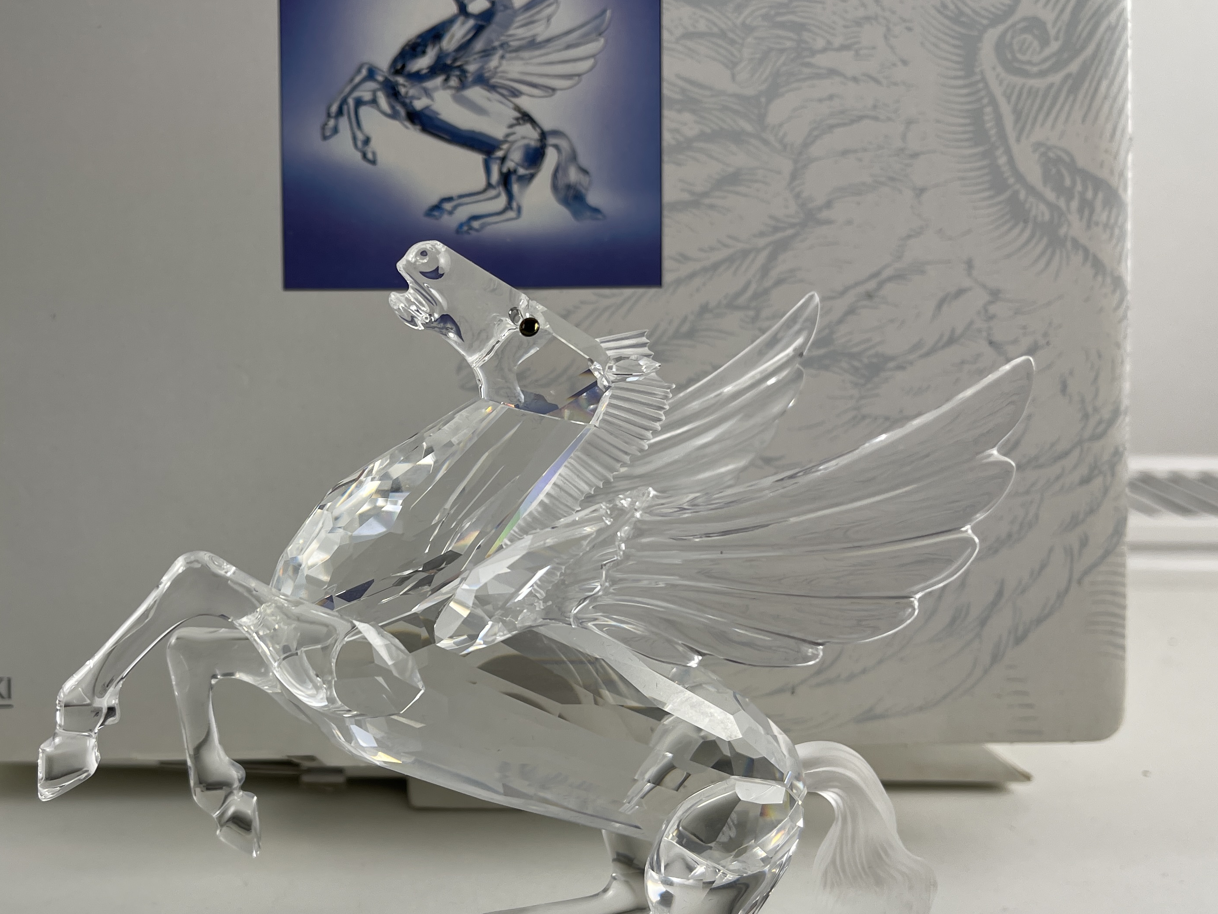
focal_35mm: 36
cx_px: 408
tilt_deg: -16.6
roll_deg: -0.5
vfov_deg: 39.5
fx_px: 1267
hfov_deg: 50.5
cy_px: 545
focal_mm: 5.1
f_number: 1.6
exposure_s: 1/197
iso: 32
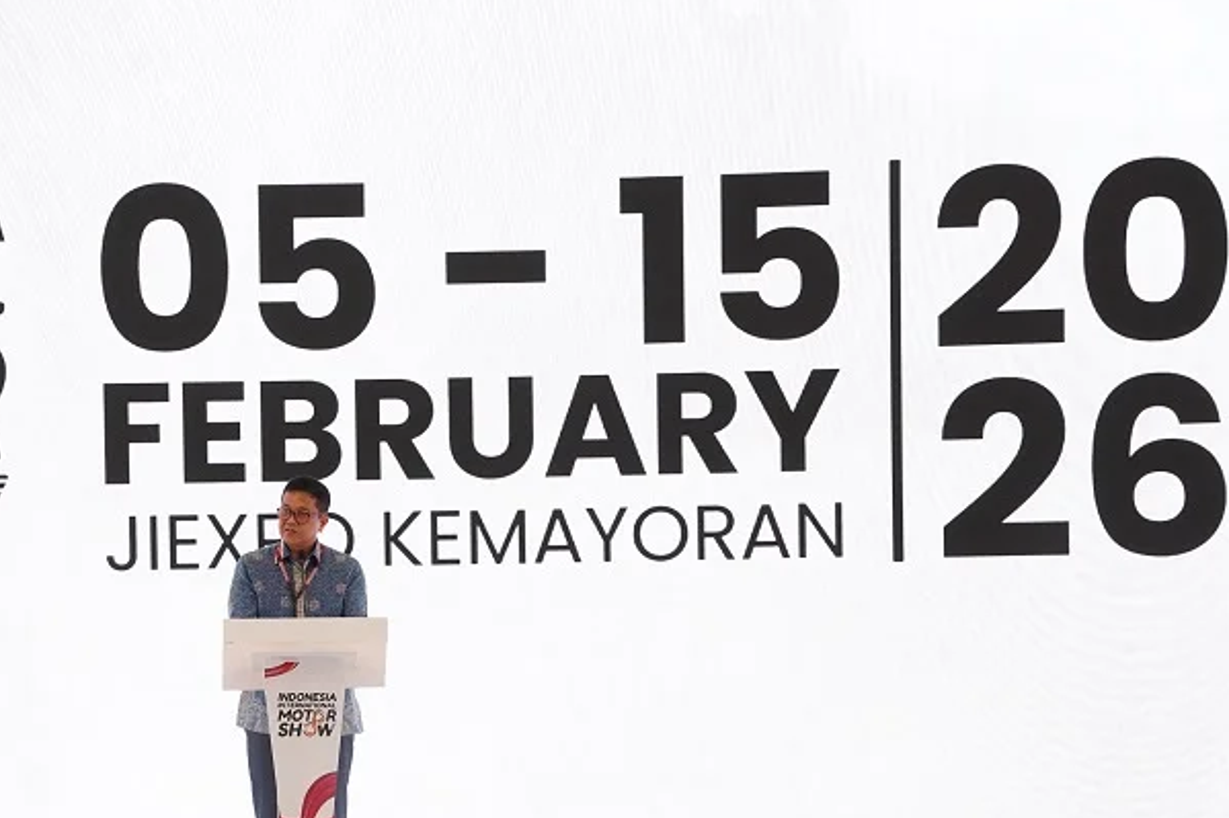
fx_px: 7258
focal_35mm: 213
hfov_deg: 9.7
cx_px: 304
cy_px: 636
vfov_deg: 6.4
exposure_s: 1/160
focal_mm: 127.4
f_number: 5.6
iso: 2500
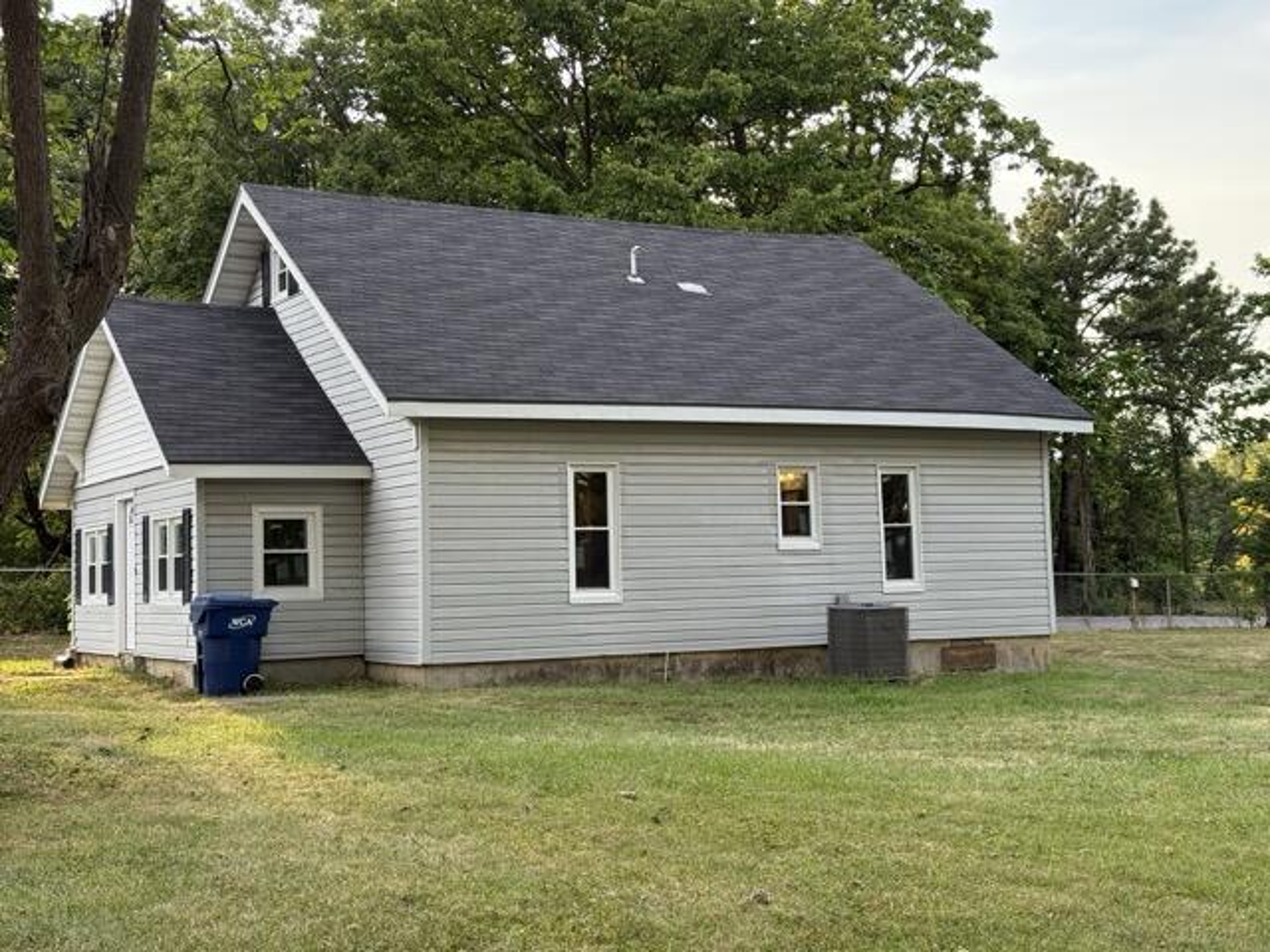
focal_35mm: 48
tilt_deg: +2.8
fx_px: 1761
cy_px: 476
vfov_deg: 30.3
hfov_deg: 39.7
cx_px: 635
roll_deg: +0.6
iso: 100
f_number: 1.78
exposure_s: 1/646
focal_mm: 6.76
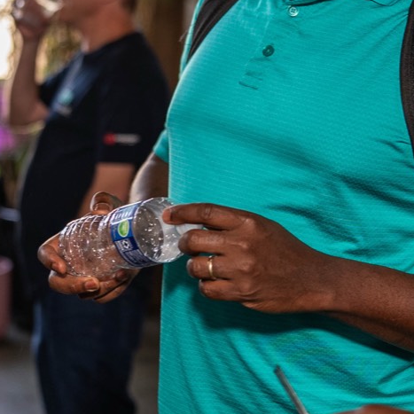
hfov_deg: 17.0
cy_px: 120
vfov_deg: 17.0
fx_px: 1380
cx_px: 268
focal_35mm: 102
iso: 250
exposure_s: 1/125
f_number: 2
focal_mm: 35
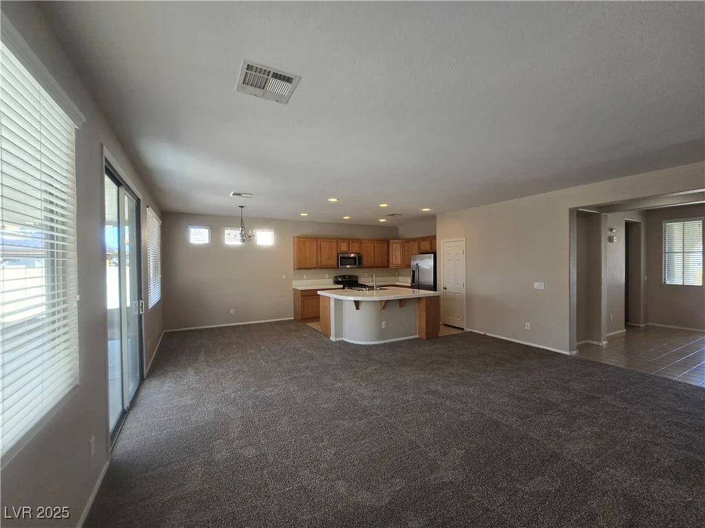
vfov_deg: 89.9
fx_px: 265
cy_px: 264
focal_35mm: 13
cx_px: 352
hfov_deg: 106.2
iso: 100
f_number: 2.2
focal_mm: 2.2
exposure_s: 1/120
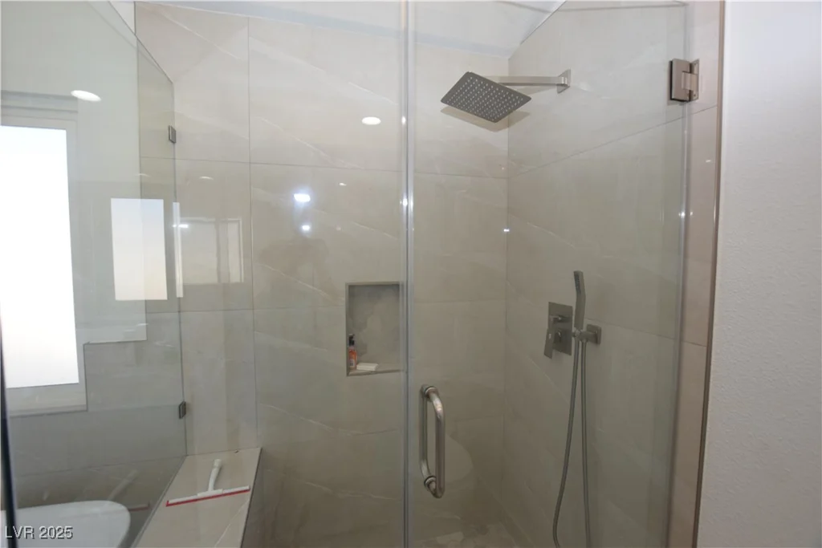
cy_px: 274
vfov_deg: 77.3
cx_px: 411
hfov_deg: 100.4
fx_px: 343
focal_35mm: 15
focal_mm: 10
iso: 560
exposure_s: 1/125
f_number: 5.6
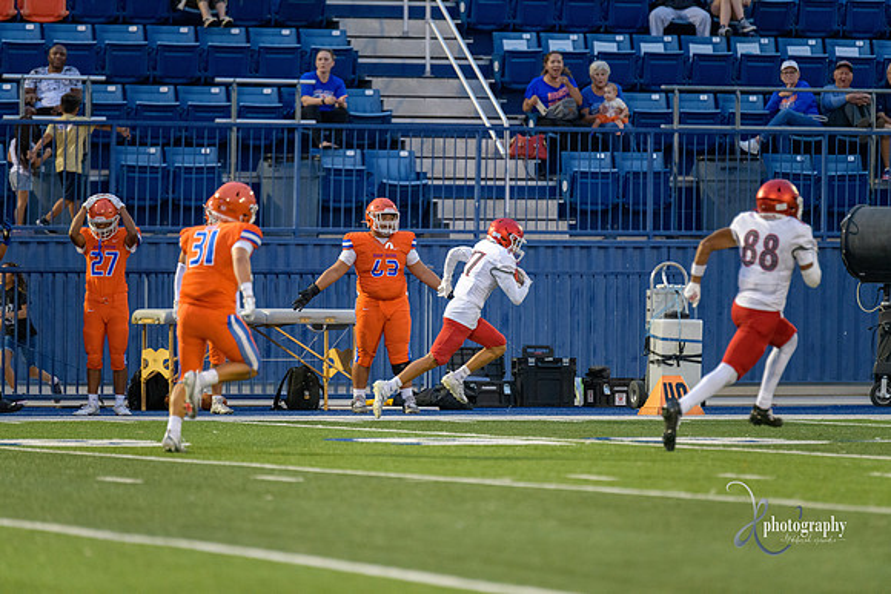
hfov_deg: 6.9
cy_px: 297
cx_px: 446
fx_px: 7426
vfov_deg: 4.6
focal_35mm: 300
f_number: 2.8
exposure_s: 1/800
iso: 3600
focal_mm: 300
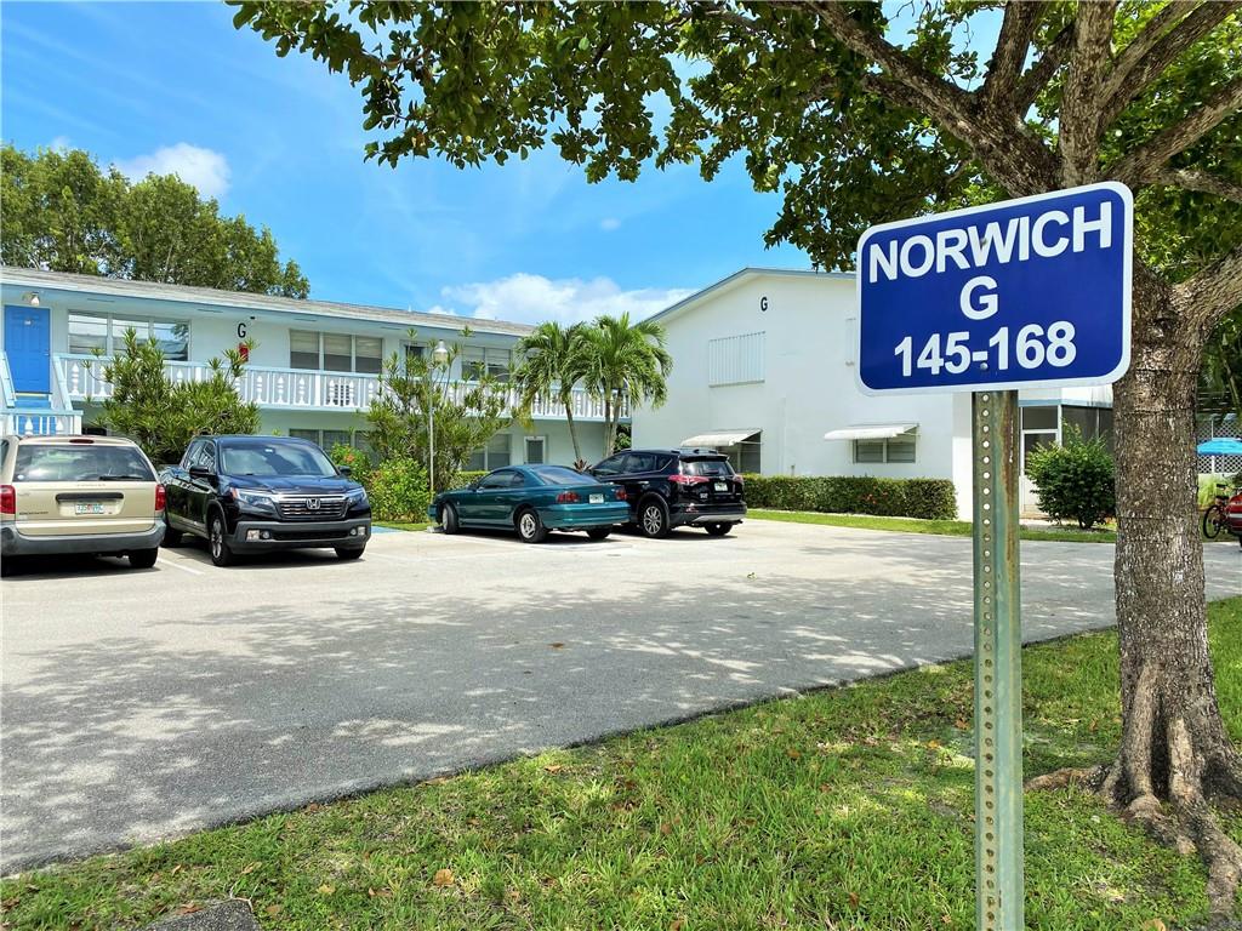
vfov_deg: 53.1
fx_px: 933
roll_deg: -0.8
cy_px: 466
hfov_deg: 67.3
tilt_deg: -1.0
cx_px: 621
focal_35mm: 26
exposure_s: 1/2463
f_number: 1.8
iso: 32
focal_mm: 4.25
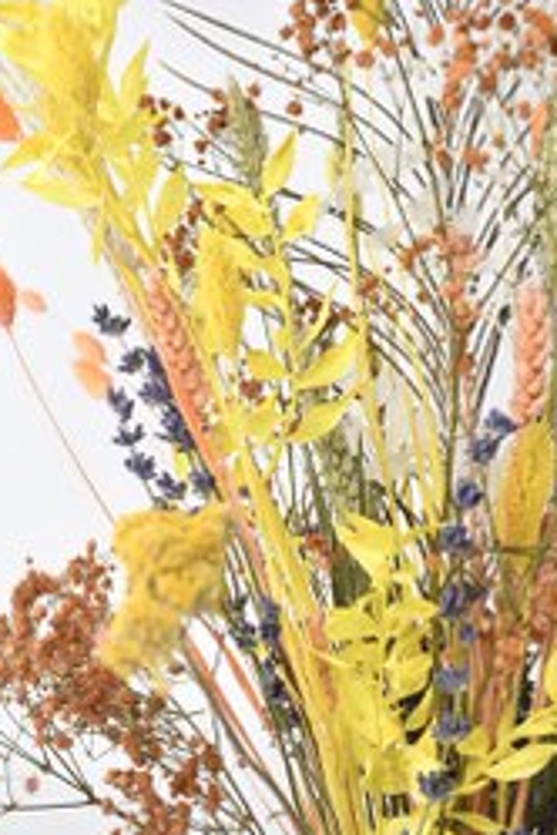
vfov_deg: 37.4
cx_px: 186
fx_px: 1230
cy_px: 345
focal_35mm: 53
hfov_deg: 25.4
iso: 100
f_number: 4.5
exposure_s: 1/80
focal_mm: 22
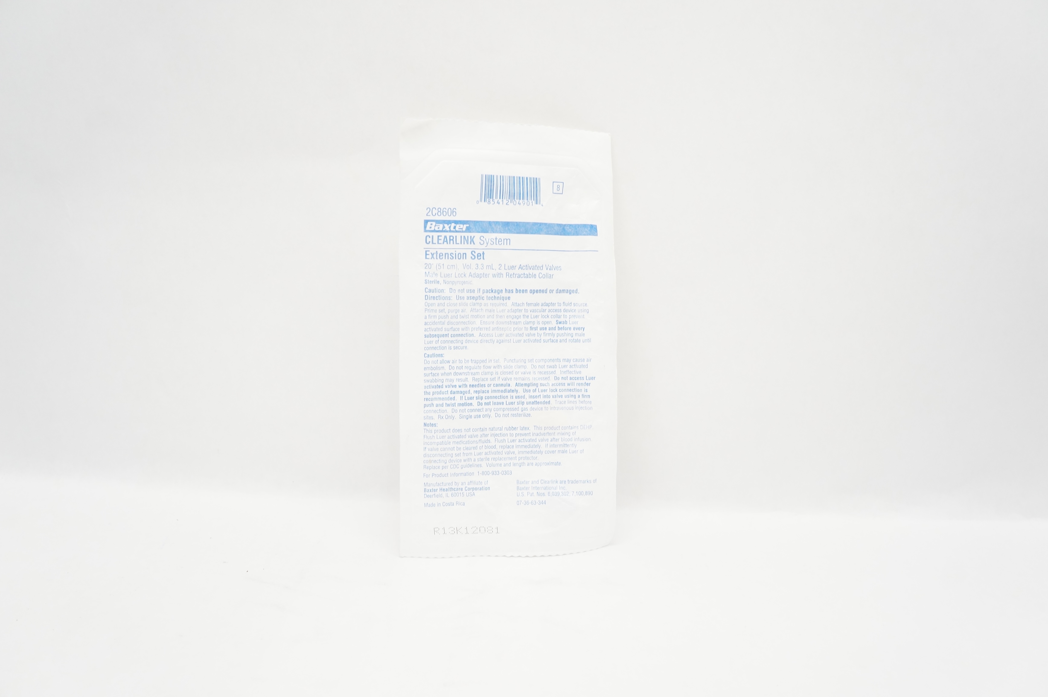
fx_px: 785
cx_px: 524
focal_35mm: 27
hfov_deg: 67.4
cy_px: 348
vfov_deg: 47.8
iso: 800
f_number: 6.3
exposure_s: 1/60
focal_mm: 18
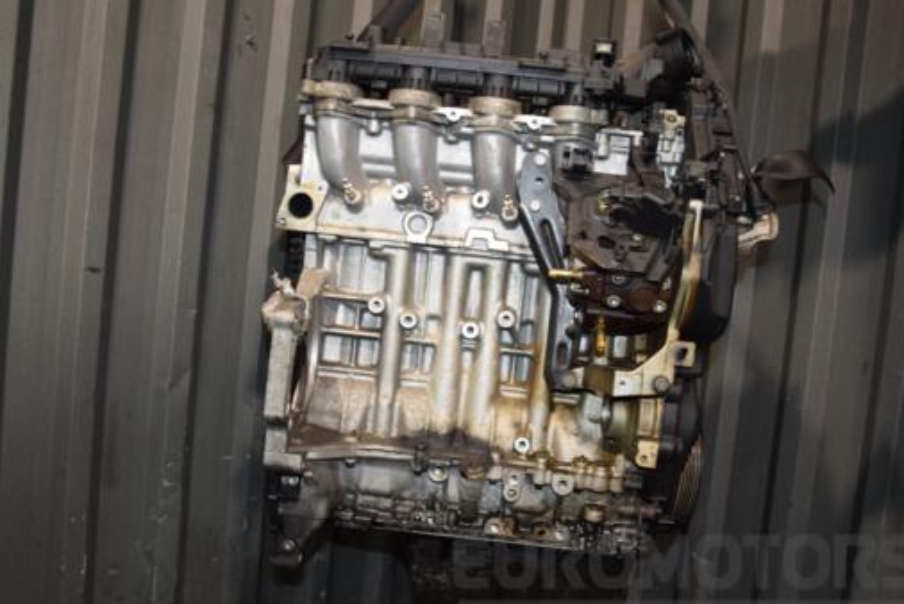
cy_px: 323
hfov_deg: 58.6
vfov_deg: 41.1
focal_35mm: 32
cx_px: 420
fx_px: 804
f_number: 5
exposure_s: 1/60
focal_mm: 18
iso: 800
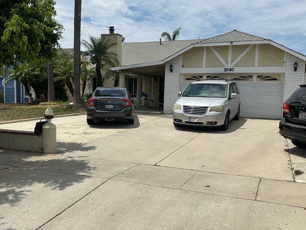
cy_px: 124
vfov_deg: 42.9
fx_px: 292
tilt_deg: -6.1
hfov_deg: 55.3
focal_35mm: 33
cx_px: 145
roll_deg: -1.4
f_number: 1.78
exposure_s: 1/9709
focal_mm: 6.86
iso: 80
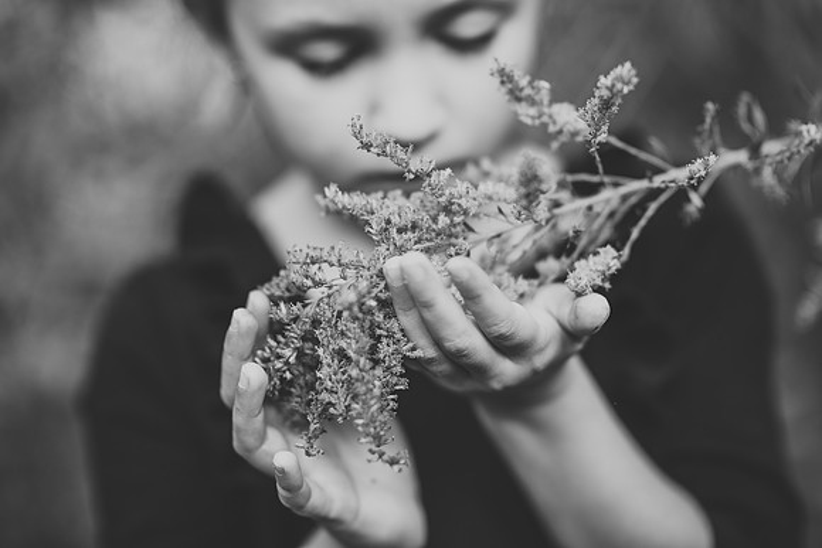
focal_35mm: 85
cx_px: 411
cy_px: 274
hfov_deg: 23.9
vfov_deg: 16.1
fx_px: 1941
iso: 200
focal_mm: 85
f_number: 1.8
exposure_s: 1/500
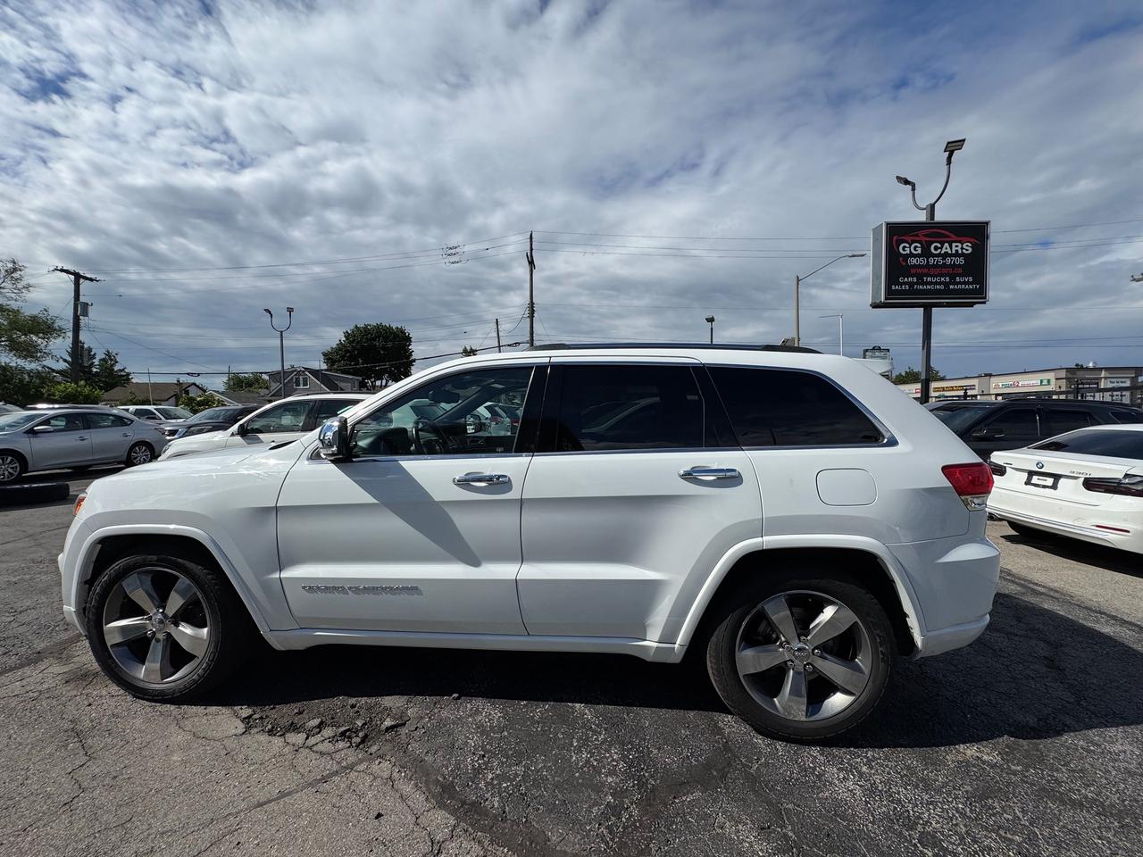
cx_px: 572
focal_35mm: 14
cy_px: 428
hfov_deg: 102.1
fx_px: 462
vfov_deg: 85.7
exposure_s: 1/3906
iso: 50
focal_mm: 2.22
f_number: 2.2
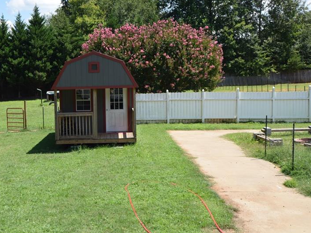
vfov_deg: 29.1
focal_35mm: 50
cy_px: 96
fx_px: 449
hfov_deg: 37.8
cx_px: 106
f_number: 9
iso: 200
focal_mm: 24
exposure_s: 1/320
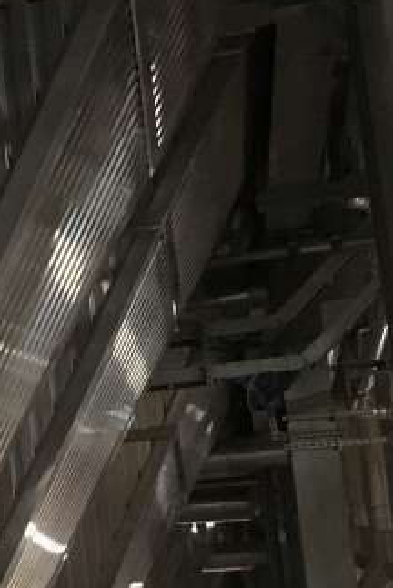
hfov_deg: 12.2
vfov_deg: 21.4
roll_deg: +0.4
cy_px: 464
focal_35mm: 94
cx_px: -488
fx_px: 1536
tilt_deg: +13.3
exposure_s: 1/17
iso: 320
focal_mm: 4.15
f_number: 2.2
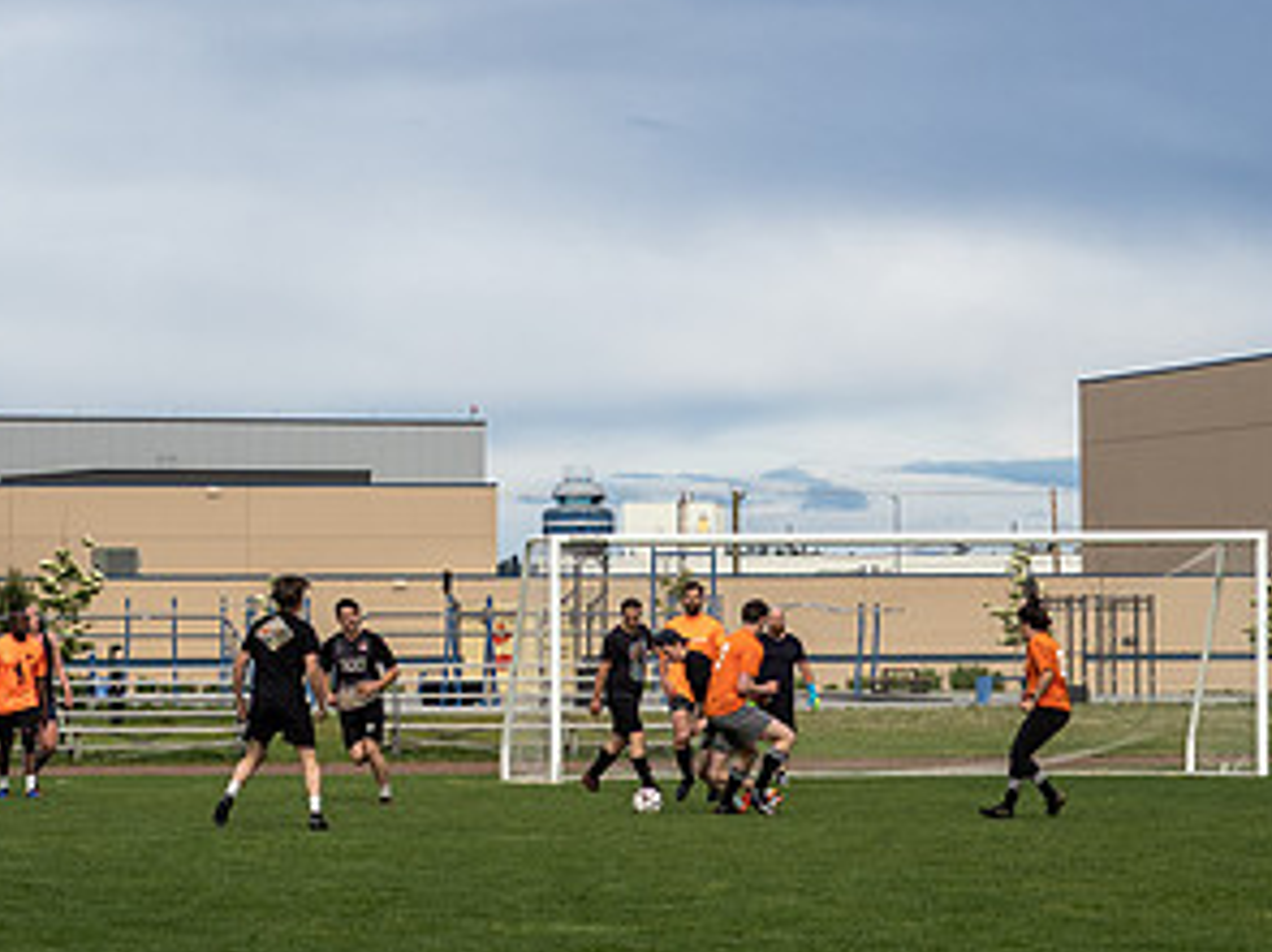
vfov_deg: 8.5
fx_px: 6354
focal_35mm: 173
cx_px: 599
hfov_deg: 11.4
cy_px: 97
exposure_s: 1/1250
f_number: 2.8
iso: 64
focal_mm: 43
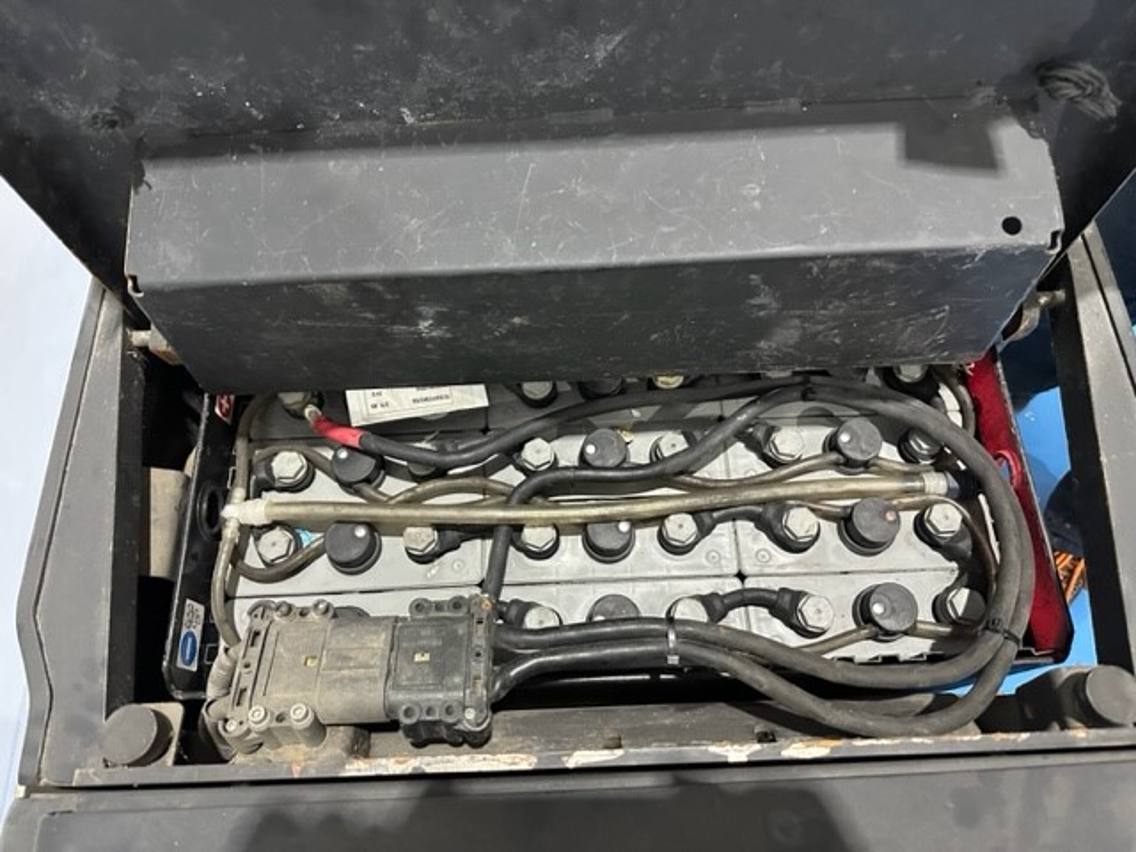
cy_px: 426
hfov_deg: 71.6
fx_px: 788
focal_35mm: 24
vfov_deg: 56.8
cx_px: 568
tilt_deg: -67.5
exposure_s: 1/50
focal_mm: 6.86
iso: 800
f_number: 1.78
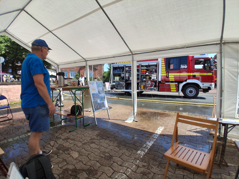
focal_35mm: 17
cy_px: 90
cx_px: 120
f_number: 2.2
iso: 50
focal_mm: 1.4
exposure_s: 1/653
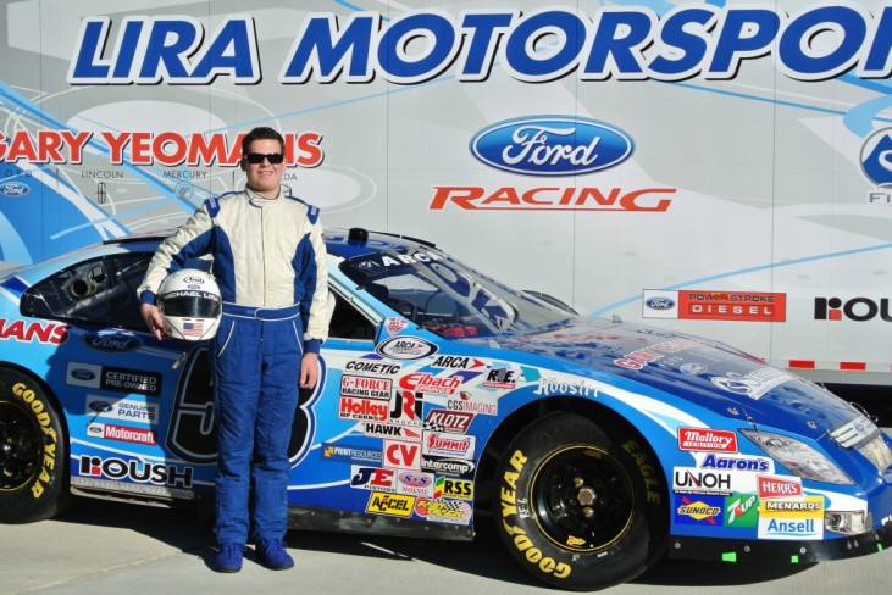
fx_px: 1710
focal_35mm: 69
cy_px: 298
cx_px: 446
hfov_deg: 29.2
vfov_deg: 19.8
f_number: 5.3
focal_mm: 25.9
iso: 100
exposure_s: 1/800
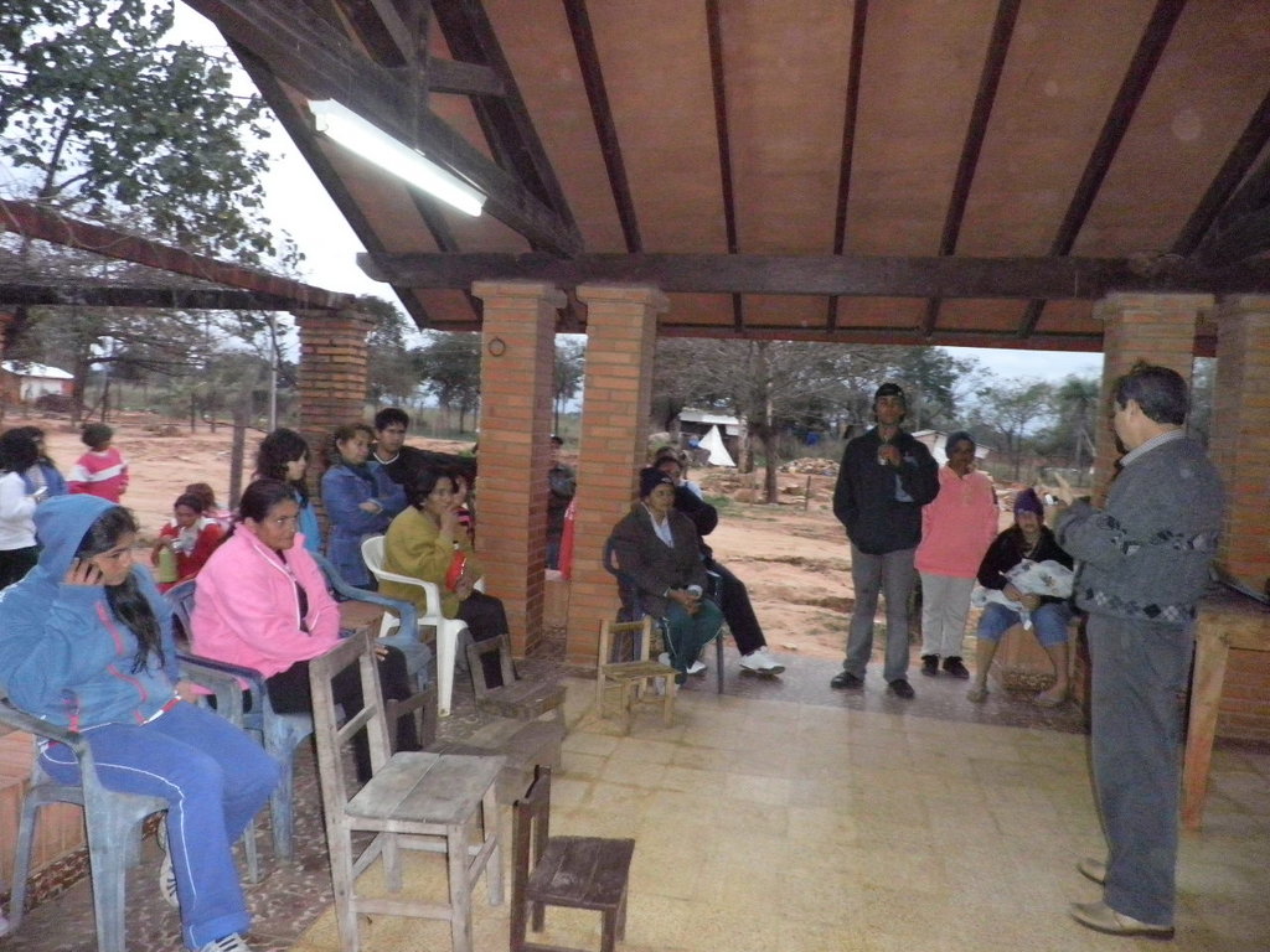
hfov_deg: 71.6
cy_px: 476
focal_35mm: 24
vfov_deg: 56.8
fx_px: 881
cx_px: 635
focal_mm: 4.3
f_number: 3.3
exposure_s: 1/30
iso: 640
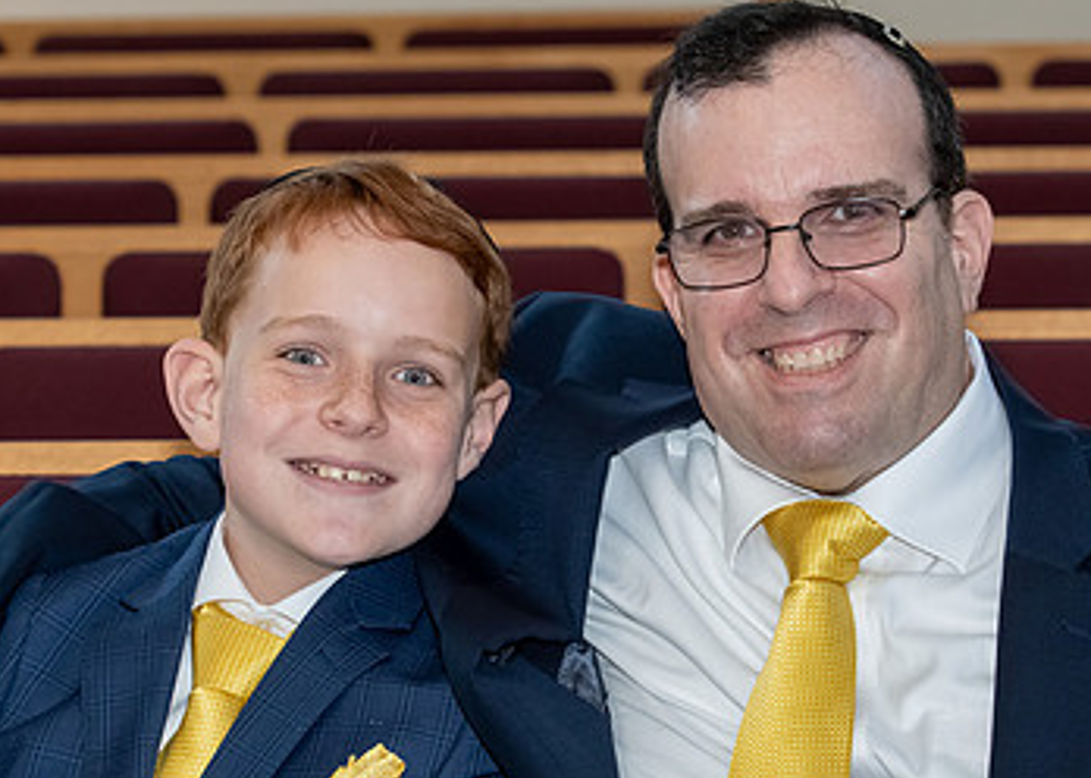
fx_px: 7493
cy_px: 470
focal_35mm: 242
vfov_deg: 5.9
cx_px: 623
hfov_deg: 8.3
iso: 500
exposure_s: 1/250
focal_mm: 78
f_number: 5.6
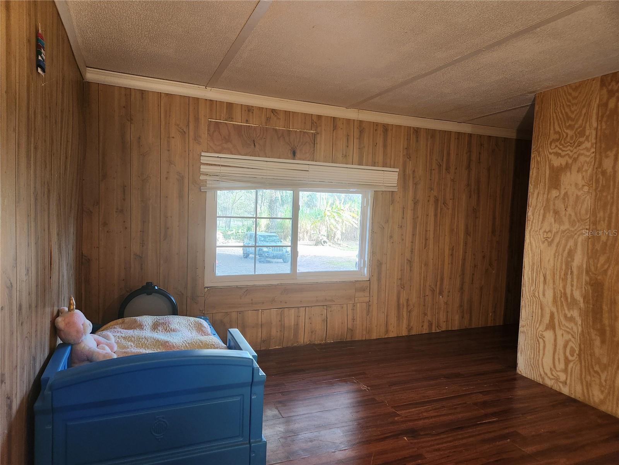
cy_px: 232
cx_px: 310
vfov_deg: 58.9
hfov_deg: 73.9
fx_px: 411
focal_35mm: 23
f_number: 1.8
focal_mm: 5.4
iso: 500
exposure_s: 1/120
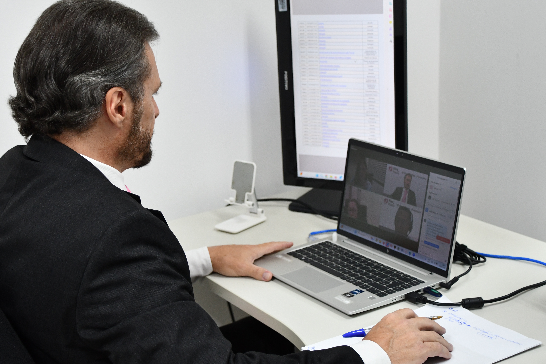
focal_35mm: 65
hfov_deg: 31.0
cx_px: 274
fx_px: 986
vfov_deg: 20.9
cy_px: 181
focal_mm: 40
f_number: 4.2
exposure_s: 1/125
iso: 1100
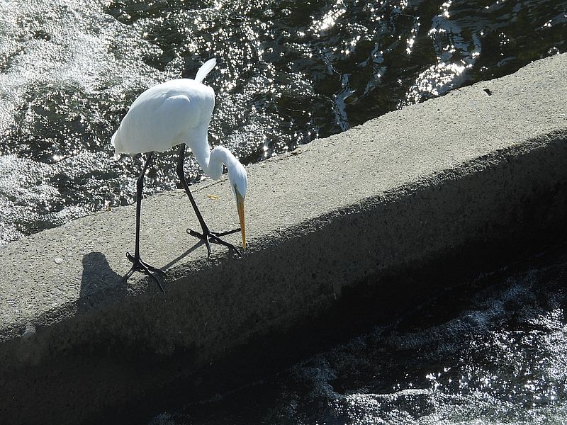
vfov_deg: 2.5
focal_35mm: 600
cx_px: 284
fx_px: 9828
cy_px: 212
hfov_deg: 3.3
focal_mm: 107
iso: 250
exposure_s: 1/1600
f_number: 5
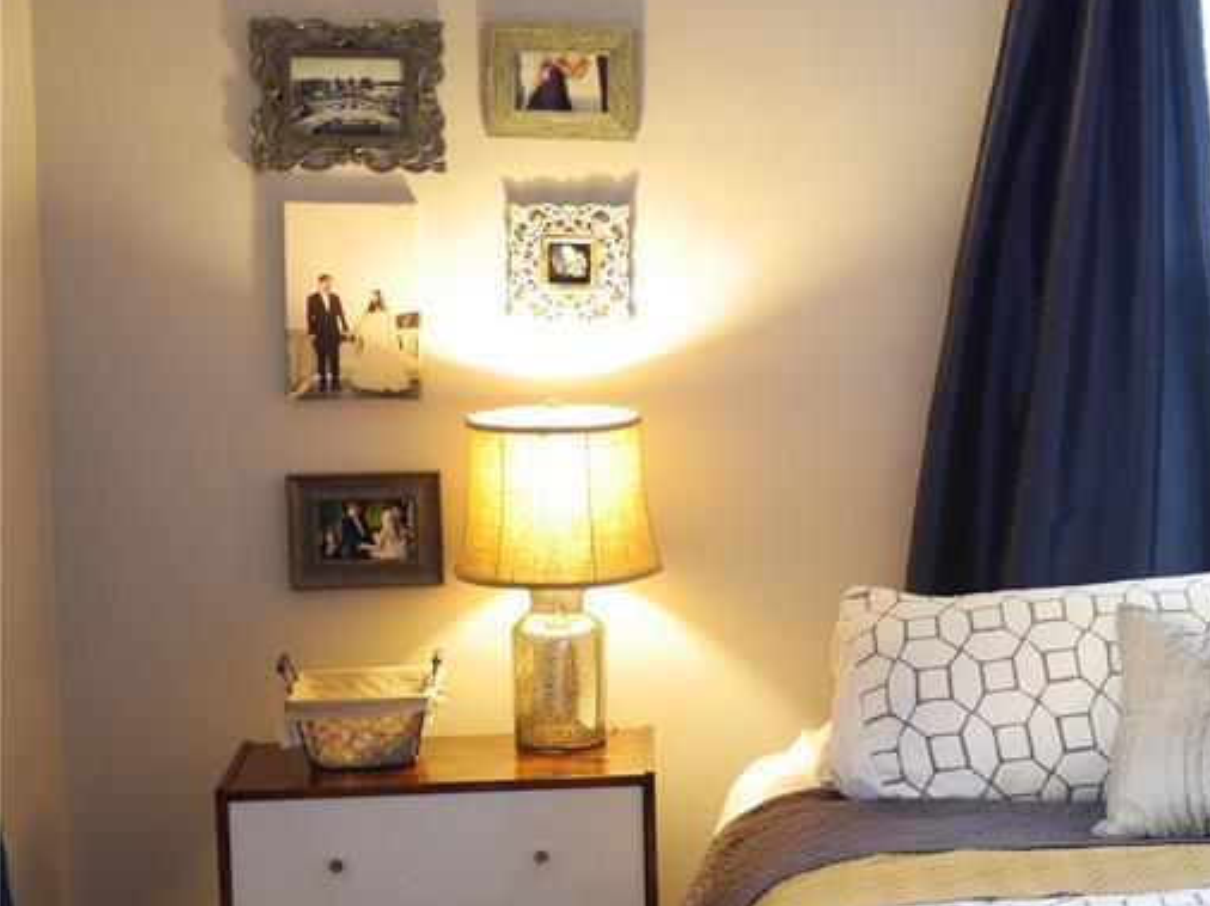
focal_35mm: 81
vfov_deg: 18.2
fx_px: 2830
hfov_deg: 23.1
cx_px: 1222
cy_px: 507
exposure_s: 1/60
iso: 1000
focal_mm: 20
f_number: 1.7
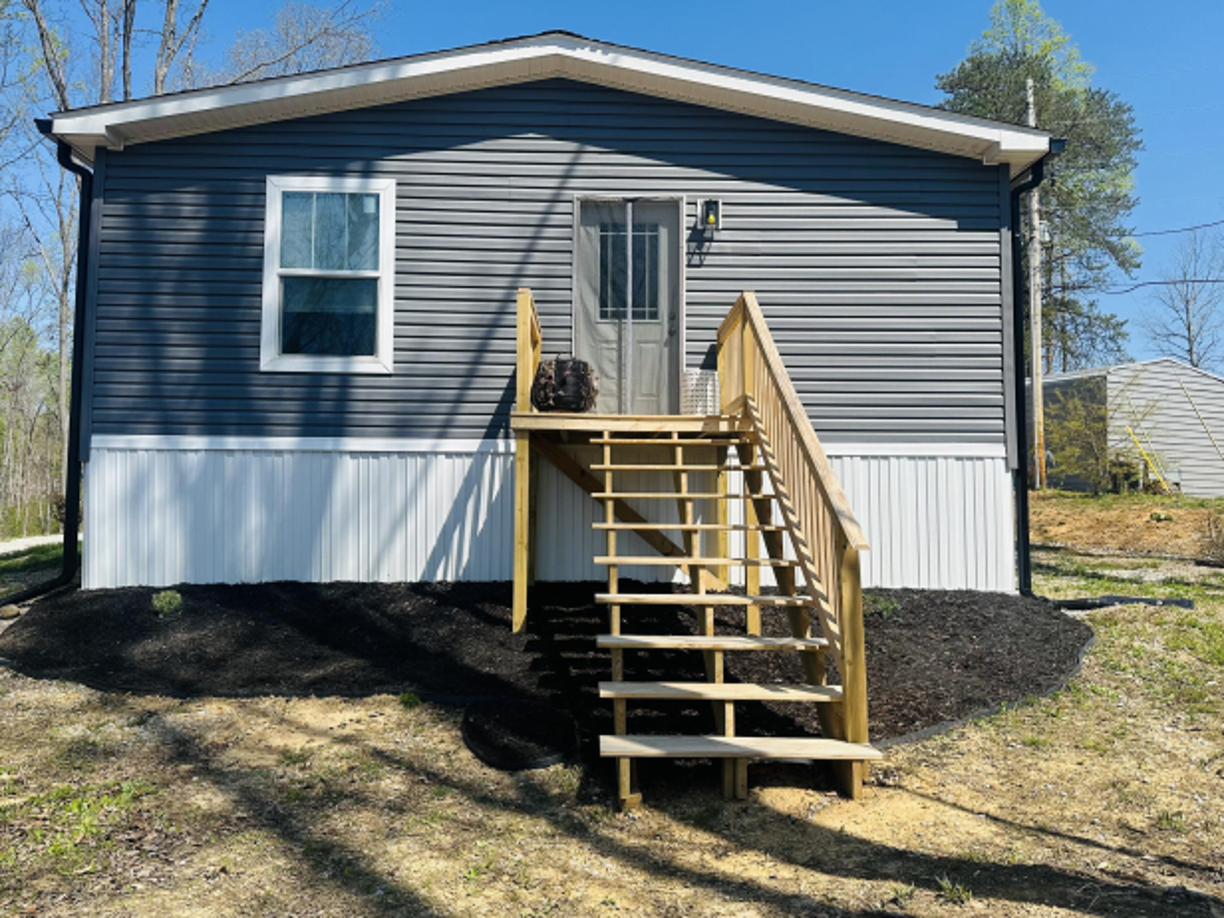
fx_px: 919
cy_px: 427
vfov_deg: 53.0
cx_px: 603
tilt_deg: +4.4
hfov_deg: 67.3
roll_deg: -0.6
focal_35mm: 26
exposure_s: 1/4016
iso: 80
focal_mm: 6.86
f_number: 1.78
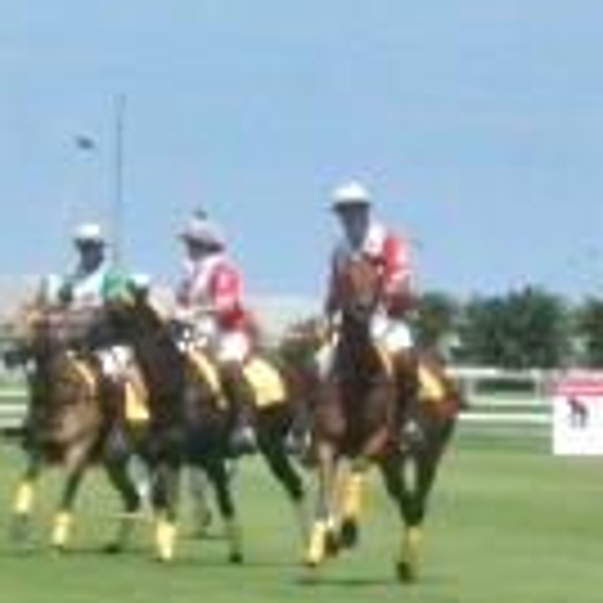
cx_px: -459
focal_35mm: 514
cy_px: 808
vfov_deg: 3.4
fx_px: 10130
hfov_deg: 3.4
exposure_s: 1/3200
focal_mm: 30
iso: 3200
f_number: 13
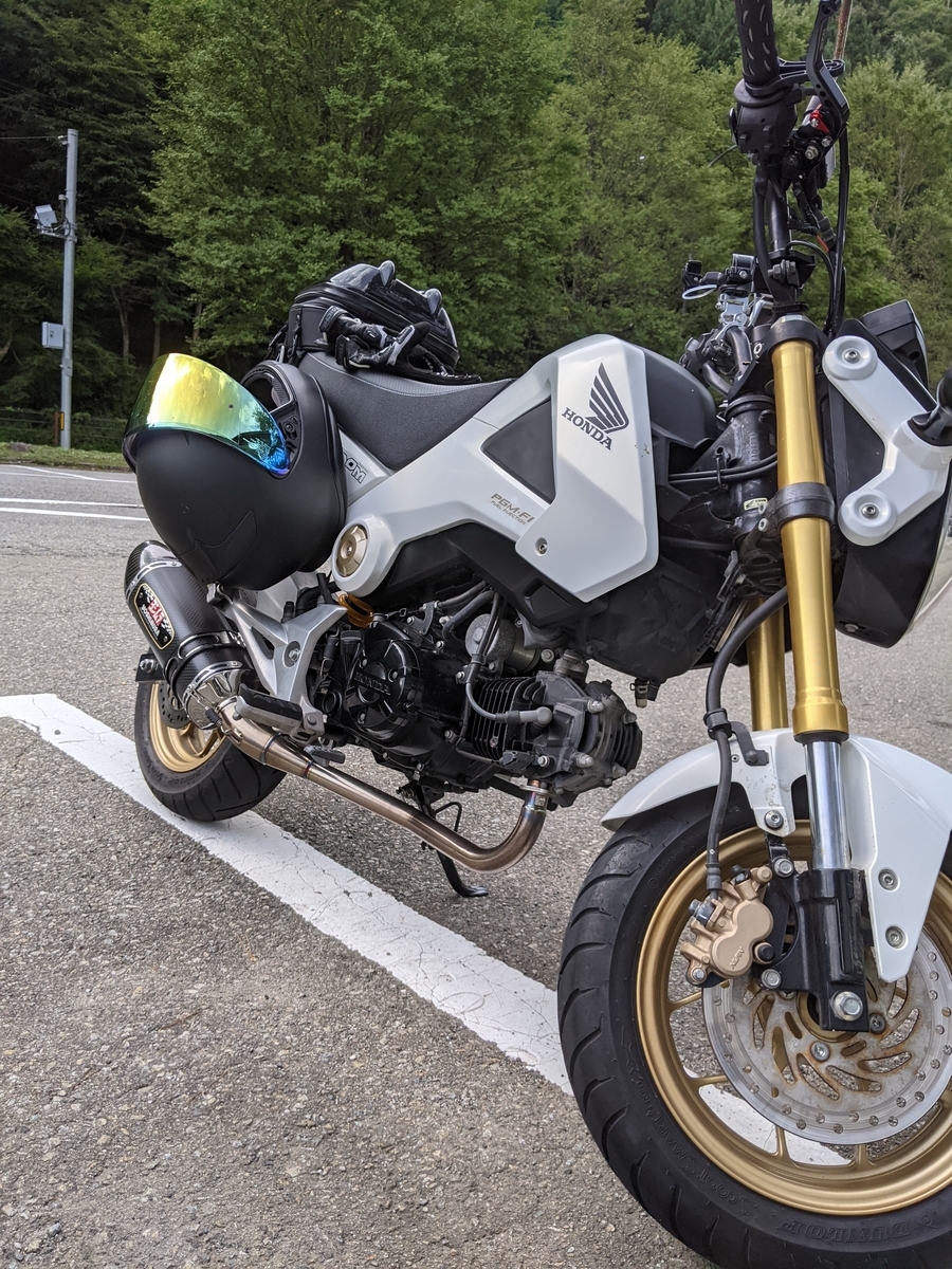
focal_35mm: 27
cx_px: 476
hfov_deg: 51.4
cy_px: 634
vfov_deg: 65.3
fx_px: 990
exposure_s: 1/1381
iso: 47
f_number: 1.8
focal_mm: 4.44
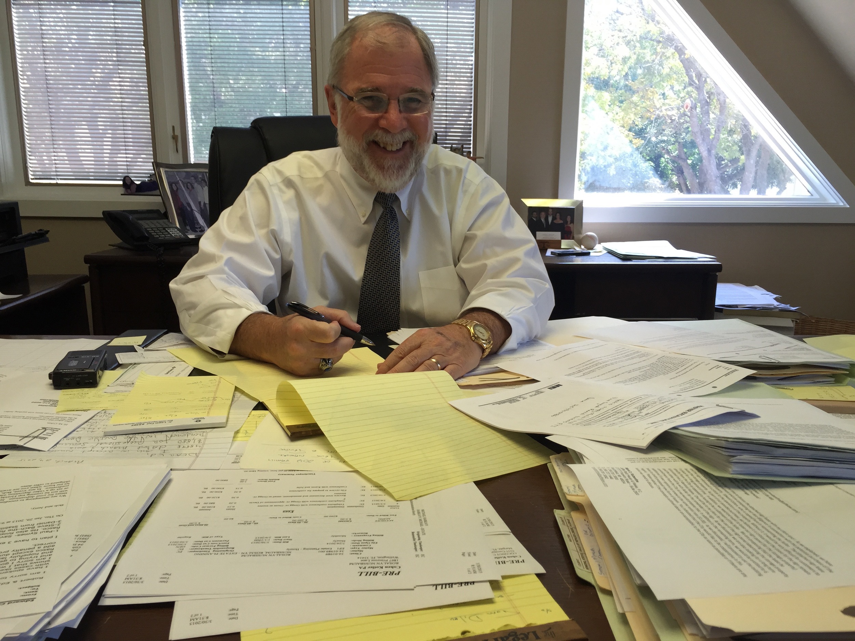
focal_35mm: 29
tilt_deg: -14.5
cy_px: 320
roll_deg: -2.5
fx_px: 716
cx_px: 428
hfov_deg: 61.7
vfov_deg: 48.2
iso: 50
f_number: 2.2
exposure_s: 1/120
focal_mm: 4.15
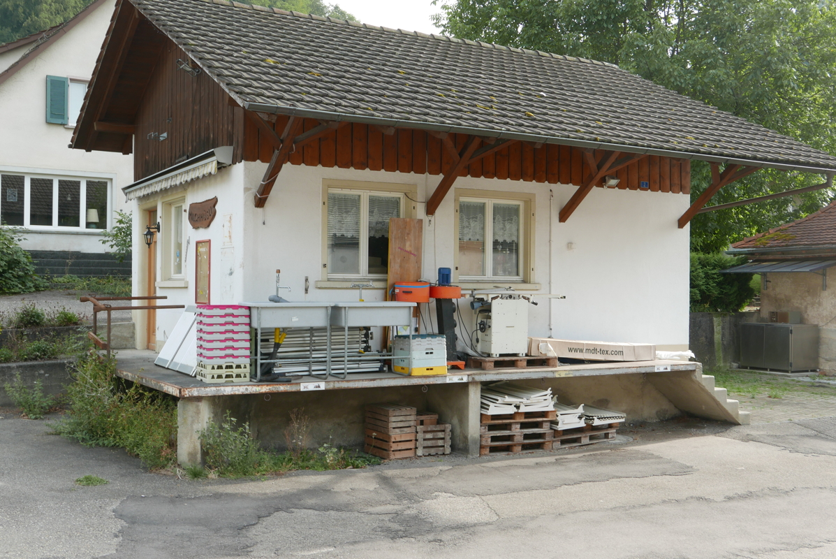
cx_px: 418
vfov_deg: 32.7
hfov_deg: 47.4
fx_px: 953
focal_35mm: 41
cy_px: 280
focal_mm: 18.6
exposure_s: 1/160
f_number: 5.6
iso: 200
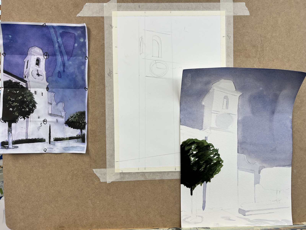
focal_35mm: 26
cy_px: 115
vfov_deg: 53.1
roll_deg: +0.3
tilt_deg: -23.2
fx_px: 230
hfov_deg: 67.3
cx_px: 153
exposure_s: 1/127
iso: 32
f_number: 1.6
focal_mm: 5.1
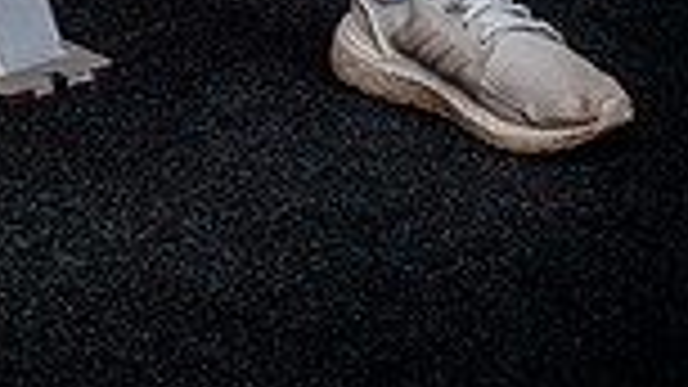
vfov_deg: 7.3
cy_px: -572
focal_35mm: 154
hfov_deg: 13.9
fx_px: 2809
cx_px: 108
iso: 160
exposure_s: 1/125
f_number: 6.3
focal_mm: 50
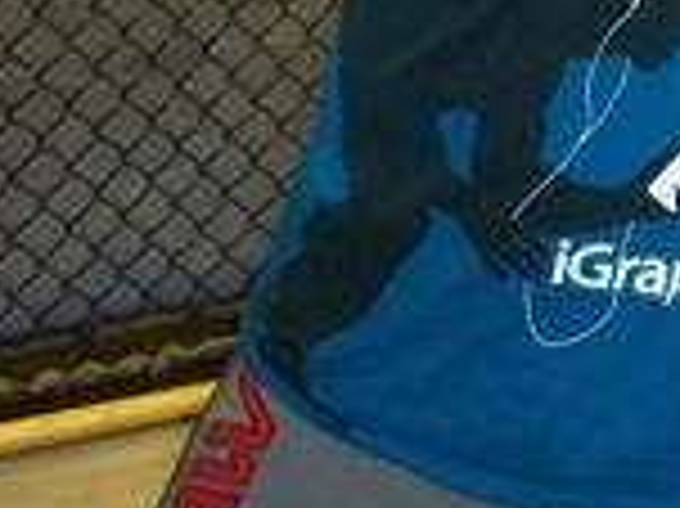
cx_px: 892
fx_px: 2709
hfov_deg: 13.8
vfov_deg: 10.4
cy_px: -258
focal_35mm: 138
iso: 320
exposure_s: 1/30
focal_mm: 6.5
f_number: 3.1
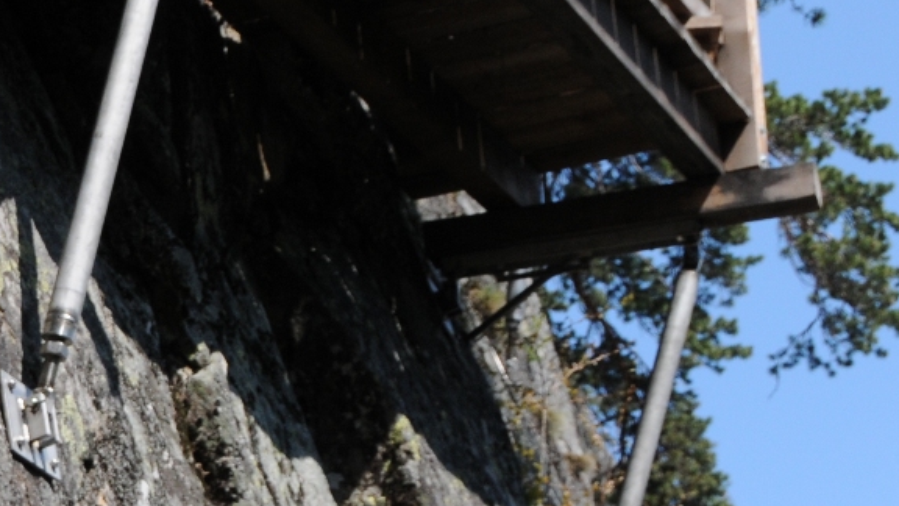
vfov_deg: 7.6
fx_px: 3790
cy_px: 368
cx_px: -21
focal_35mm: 159
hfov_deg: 13.3
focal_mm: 34
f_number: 6.3
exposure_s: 1/1000
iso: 400
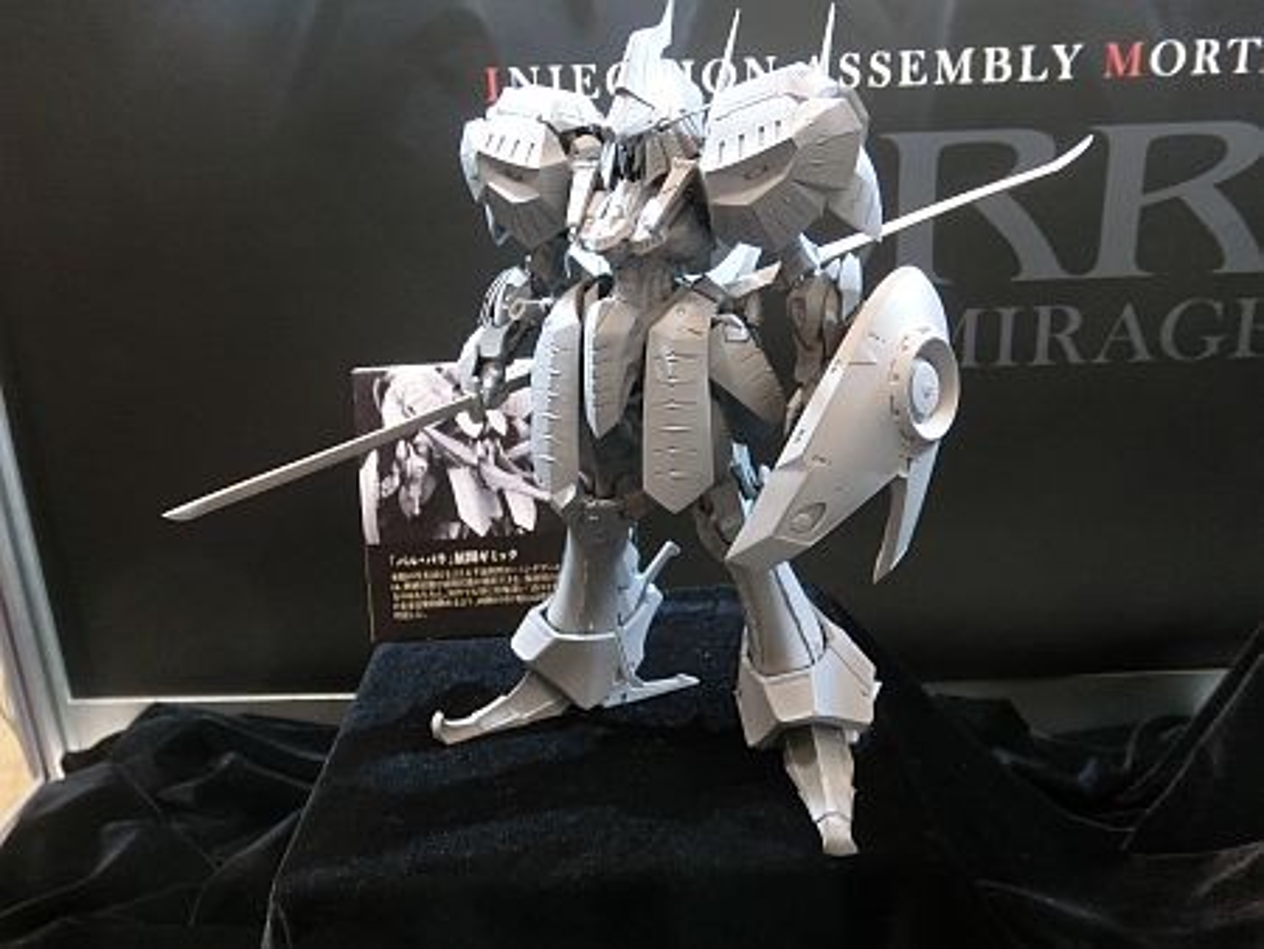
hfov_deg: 63.4
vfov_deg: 49.8
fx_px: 1023
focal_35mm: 28
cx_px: 632
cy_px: 474
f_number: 3
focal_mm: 5
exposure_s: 1/30
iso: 800
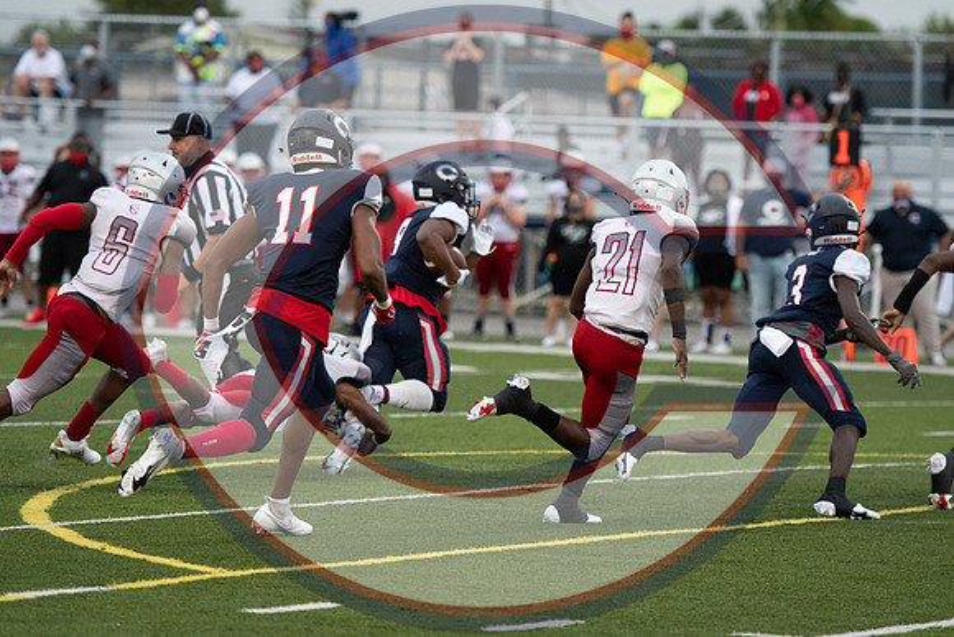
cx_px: 477
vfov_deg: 5.7
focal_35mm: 240
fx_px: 6361
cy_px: 318
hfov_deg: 8.6
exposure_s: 1/2000
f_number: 2.8
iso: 3200
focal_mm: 160
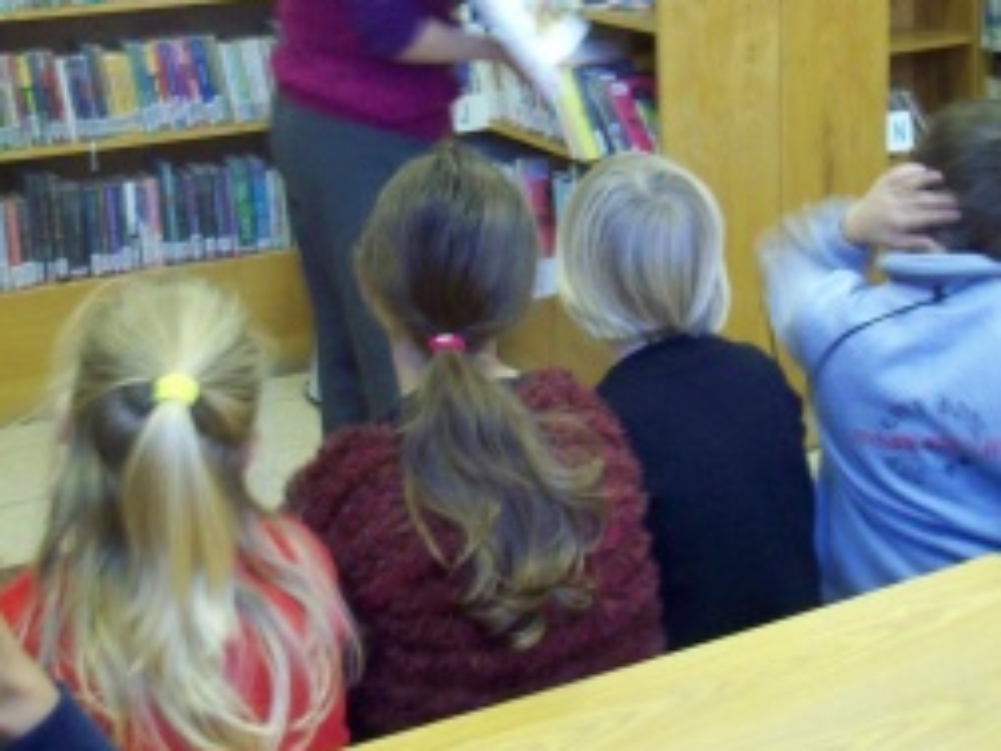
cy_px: 167
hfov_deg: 29.3
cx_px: 584
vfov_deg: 22.0
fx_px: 1909
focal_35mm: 66
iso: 163
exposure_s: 1/8
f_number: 2.8
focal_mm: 6.2
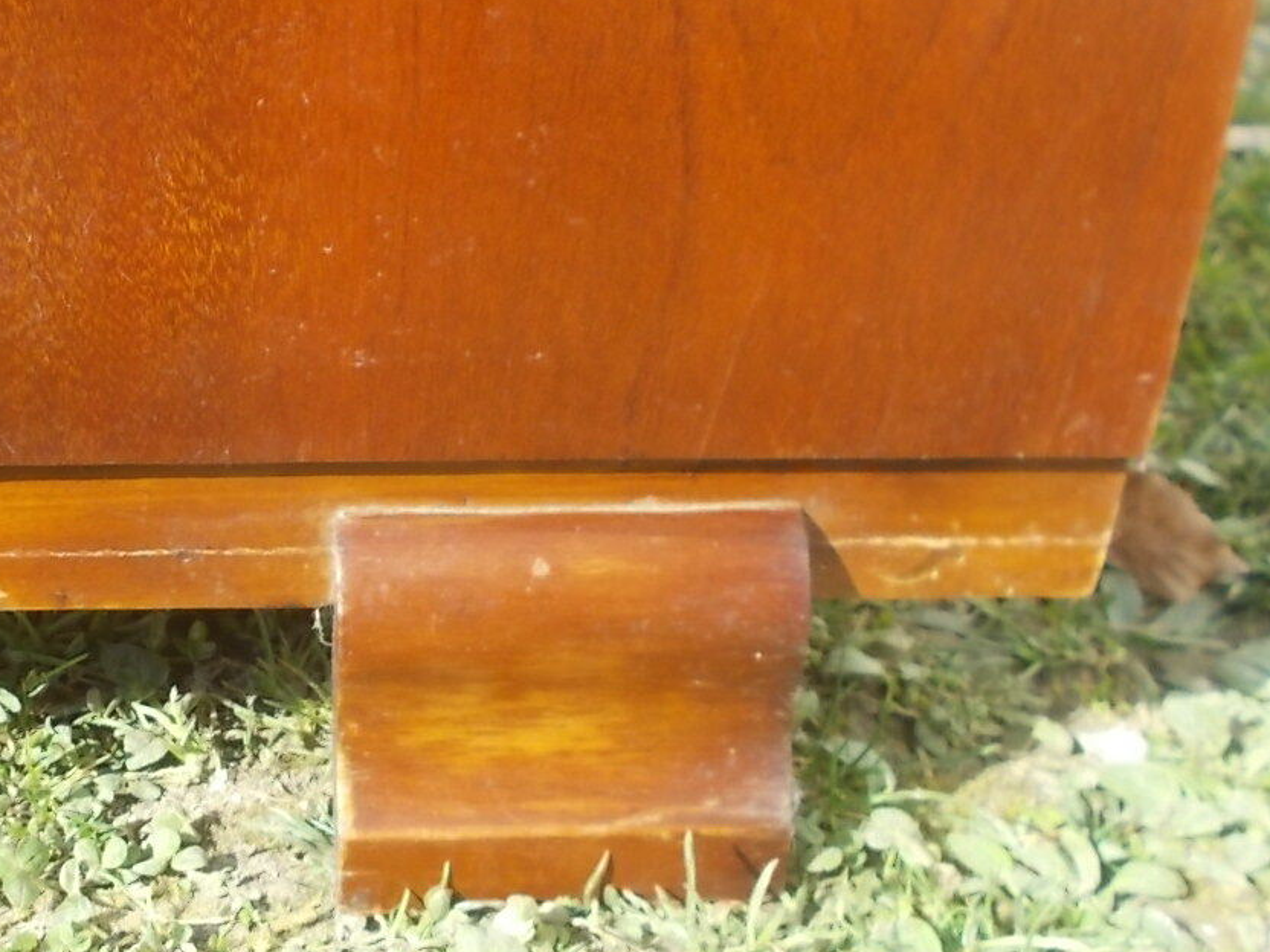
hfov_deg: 37.4
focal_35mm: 50
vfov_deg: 29.1
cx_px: 342
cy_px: 540
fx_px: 1834
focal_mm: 4.6
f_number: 3.2
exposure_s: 1/200
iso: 80
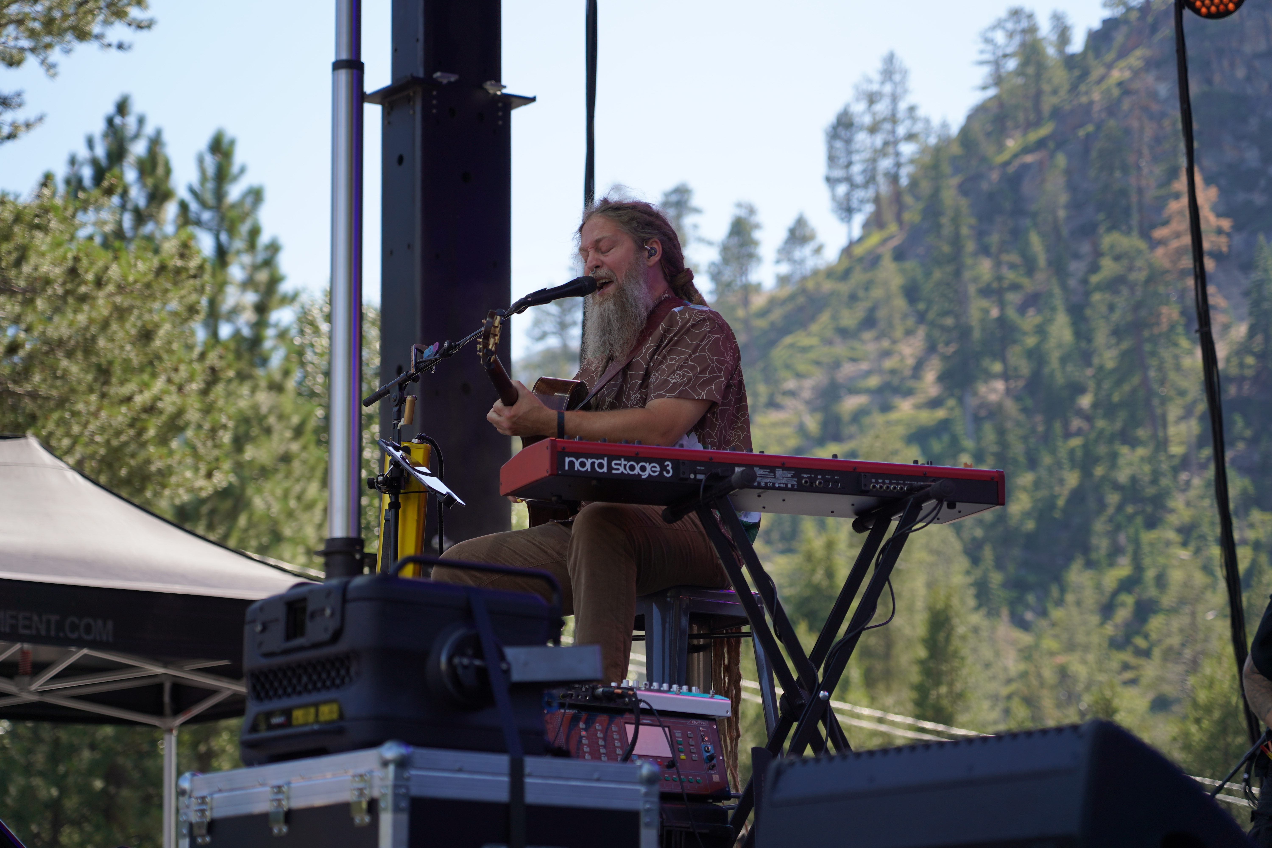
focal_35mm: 105
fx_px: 3710
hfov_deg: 19.5
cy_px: 424
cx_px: 636
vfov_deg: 13.0
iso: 100
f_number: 4.5
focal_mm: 105
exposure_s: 1/320
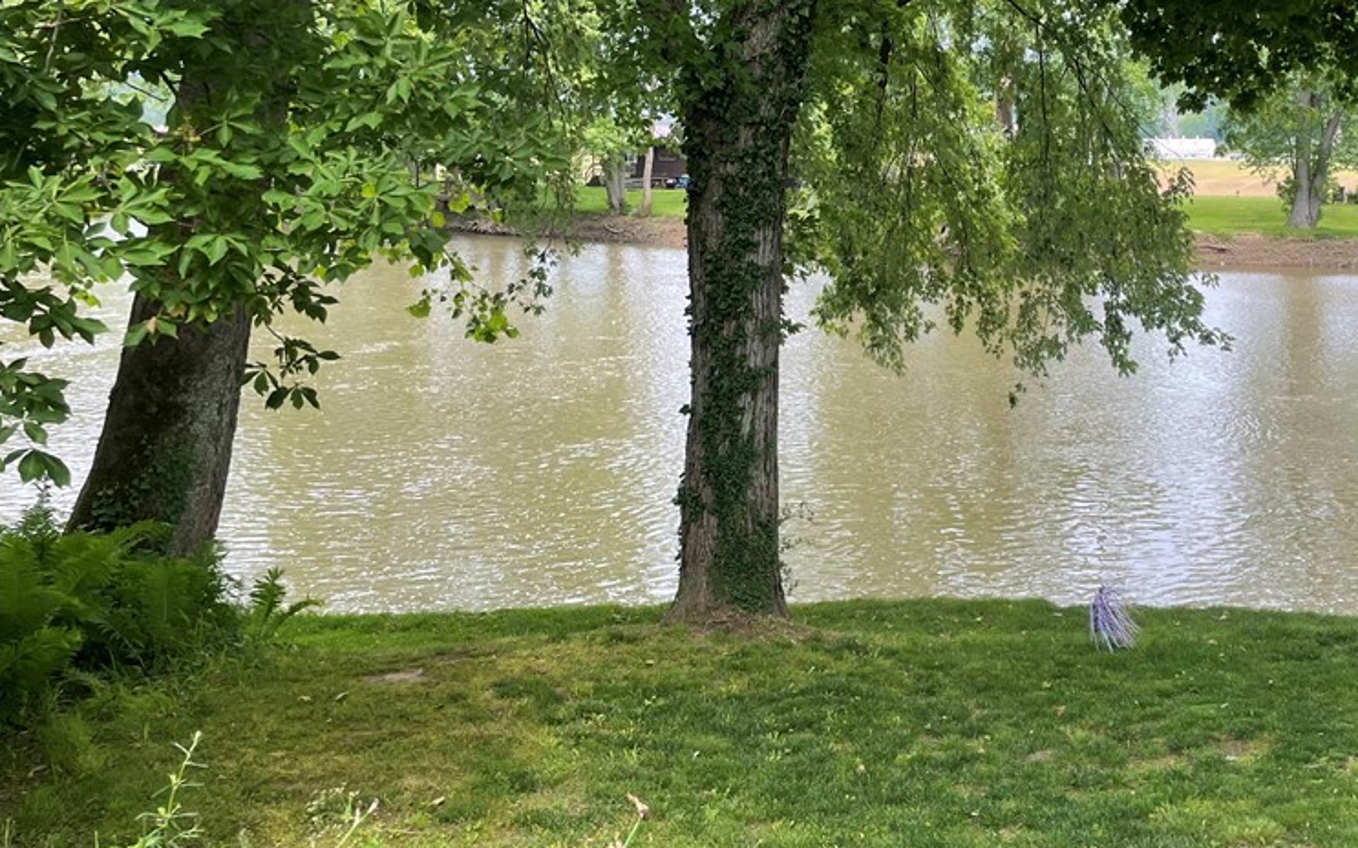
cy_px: 309
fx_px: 1406
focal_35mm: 38
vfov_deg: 33.4
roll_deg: -1.1
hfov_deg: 50.4
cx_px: 932
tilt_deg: -5.1
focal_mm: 4.2
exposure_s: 1/435
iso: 32
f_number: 1.6
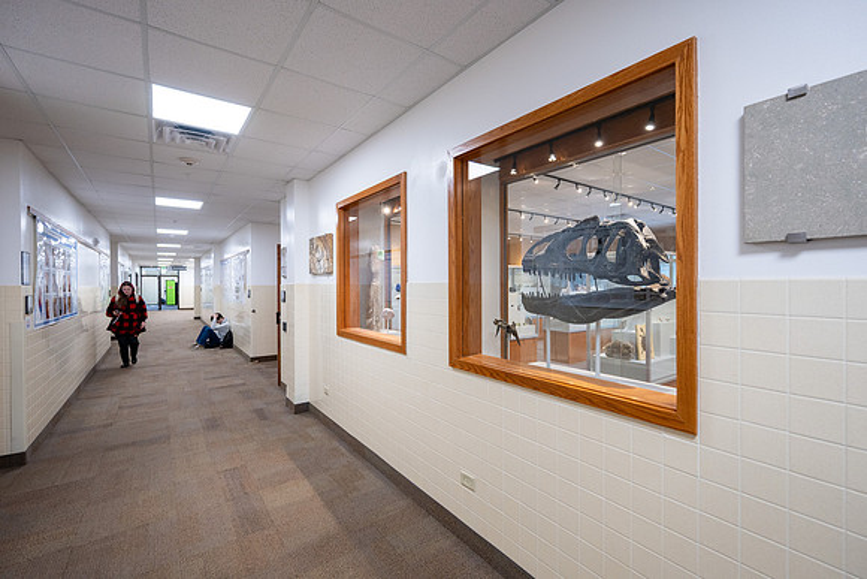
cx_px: 434
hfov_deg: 96.7
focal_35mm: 16
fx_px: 385
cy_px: 290
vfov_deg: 73.8
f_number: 4
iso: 800
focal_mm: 16
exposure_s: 1/160
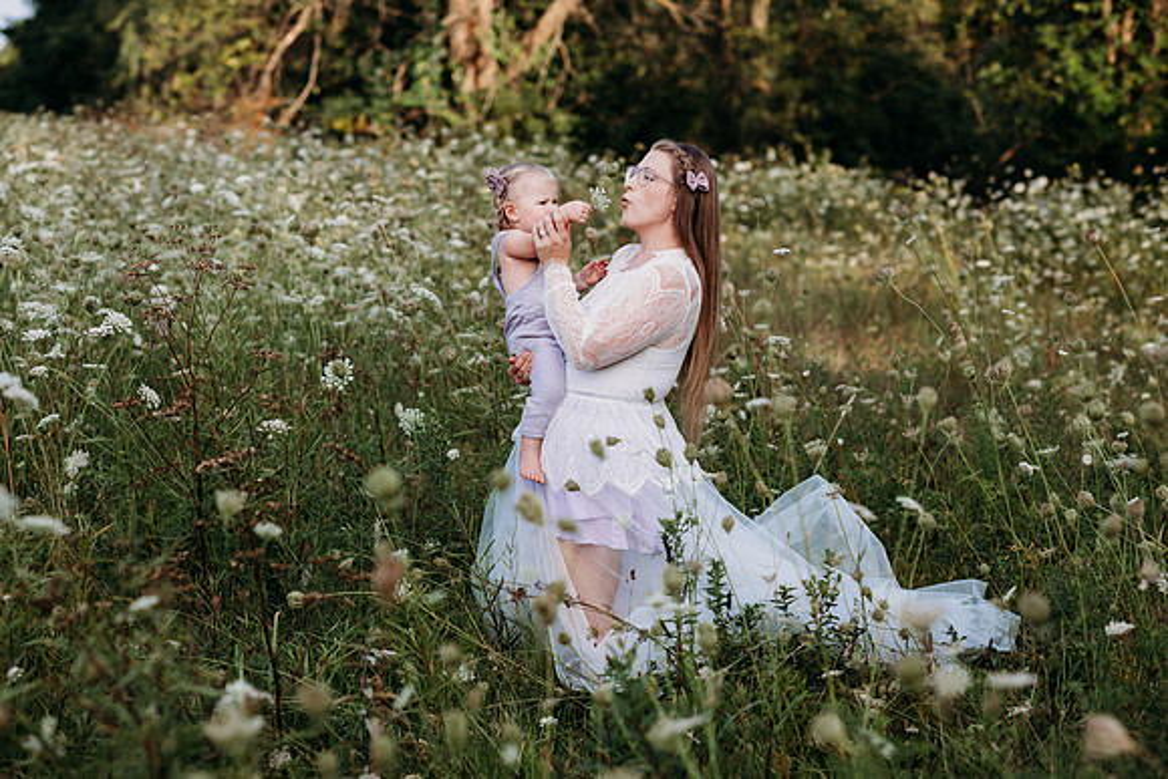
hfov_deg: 23.9
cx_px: 584
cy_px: 390
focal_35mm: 85
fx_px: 2758
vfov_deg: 16.1
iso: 250
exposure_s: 1/1250
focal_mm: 85
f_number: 3.5
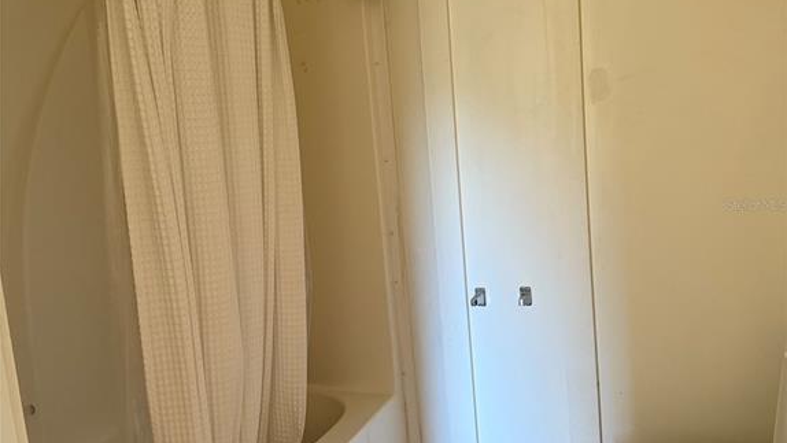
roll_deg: +4.3
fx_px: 730
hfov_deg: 56.6
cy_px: 204
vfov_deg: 33.7
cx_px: 394
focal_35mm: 35
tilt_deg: -6.2
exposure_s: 1/60
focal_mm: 6.76
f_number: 1.78
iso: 500
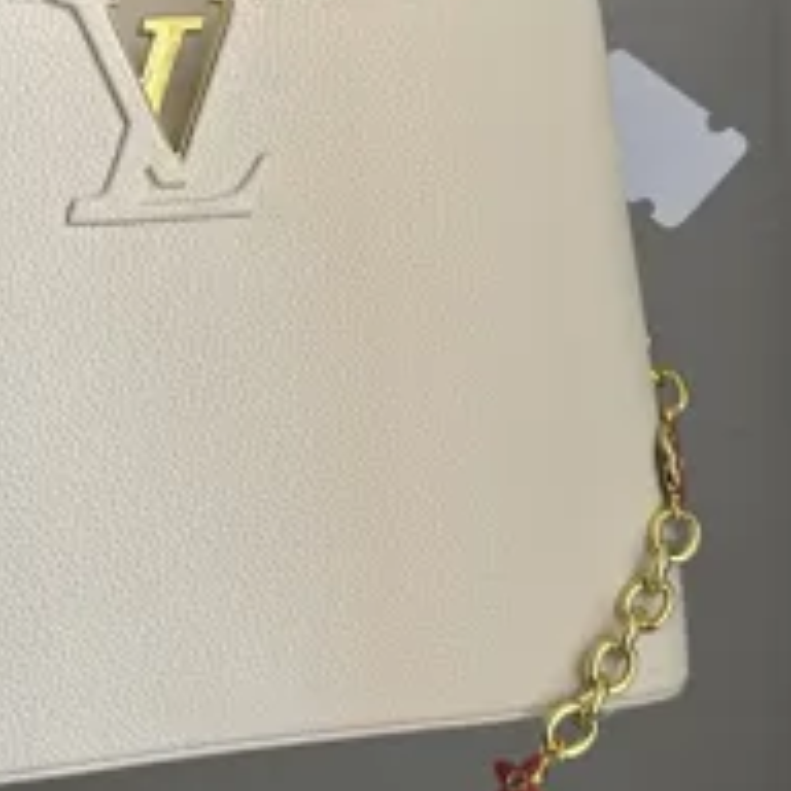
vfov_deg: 32.2
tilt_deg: -6.9
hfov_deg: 31.6
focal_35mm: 53
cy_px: 354
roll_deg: +5.5
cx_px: 185
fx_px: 1370
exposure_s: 1/87
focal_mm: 6.86
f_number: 1.78
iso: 250
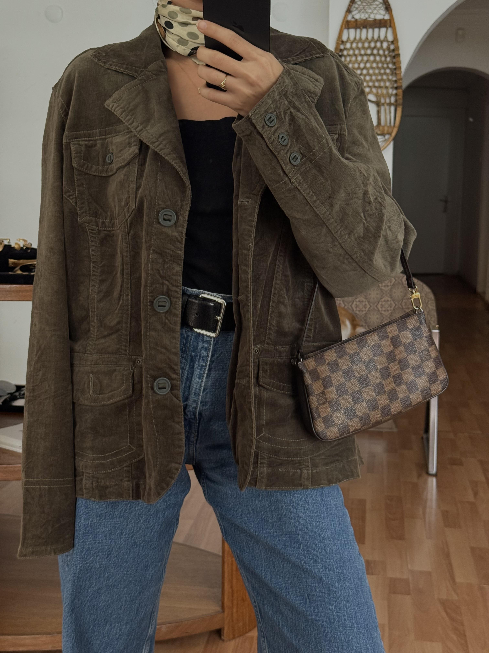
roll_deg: -0.7
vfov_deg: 39.7
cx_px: 244
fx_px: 904
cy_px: 326
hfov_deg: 30.3
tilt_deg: -30.3
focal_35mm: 48
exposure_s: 1/50
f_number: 1.78
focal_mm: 6.76
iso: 200
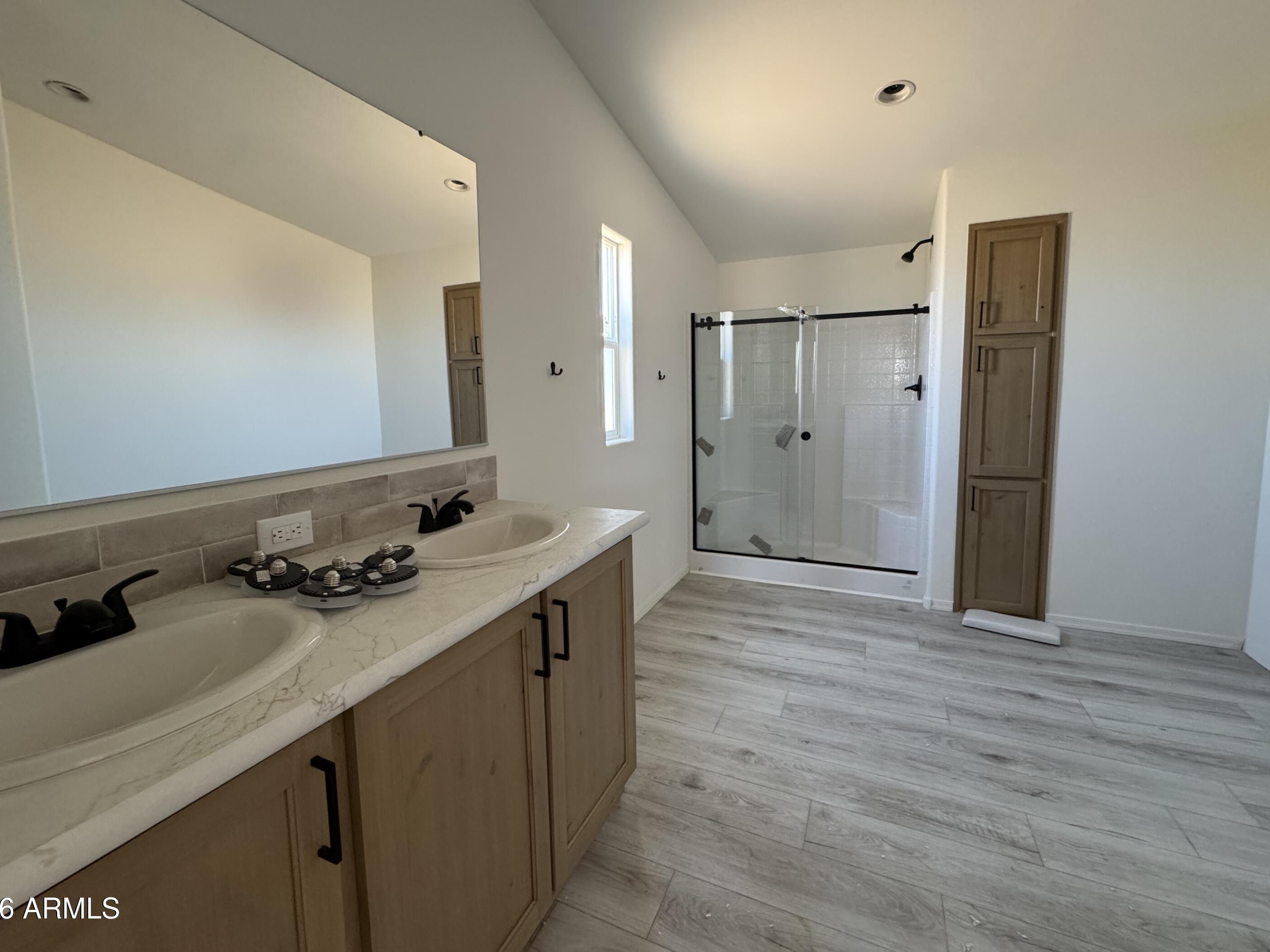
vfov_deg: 81.6
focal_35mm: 15
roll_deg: +1.2
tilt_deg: -6.4
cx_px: 629
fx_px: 550
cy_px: 445
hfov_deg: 98.2
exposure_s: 1/84
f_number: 2.2
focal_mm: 2.22
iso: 320
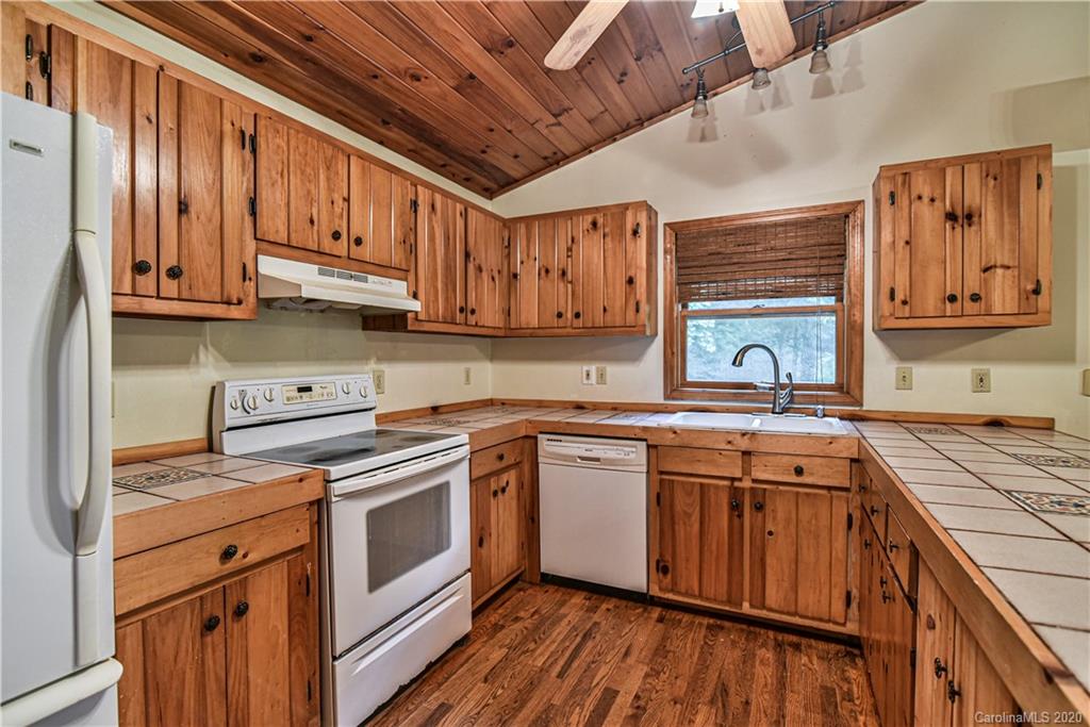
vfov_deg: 73.8
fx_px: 484
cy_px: 364
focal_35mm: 16
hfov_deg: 96.7
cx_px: 545
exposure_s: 1/80
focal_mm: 16
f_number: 4.5
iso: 1600
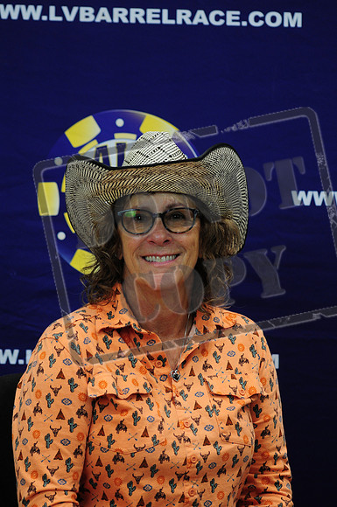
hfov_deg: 11.1
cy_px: 254
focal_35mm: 123
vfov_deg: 16.7
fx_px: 1732
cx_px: 168
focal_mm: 82
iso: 640
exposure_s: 1/125
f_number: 4
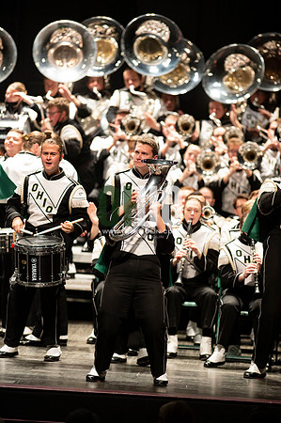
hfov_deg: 4.6
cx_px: 140
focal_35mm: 300
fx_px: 3520
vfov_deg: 6.9
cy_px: 212
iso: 3200
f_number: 2.8
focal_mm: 300
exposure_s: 1/500
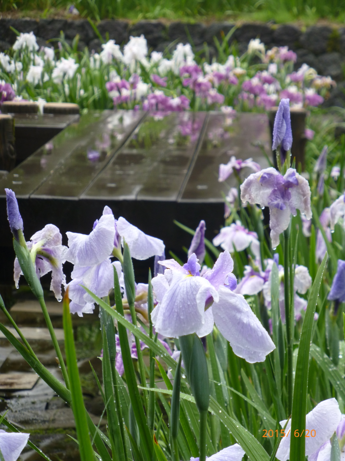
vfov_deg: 10.6
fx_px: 2485
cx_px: 172
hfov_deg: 7.9
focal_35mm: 187
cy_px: 230
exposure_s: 1/80
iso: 160
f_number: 5.5
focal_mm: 33.3
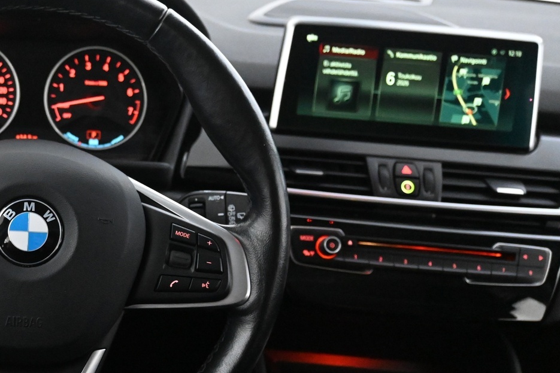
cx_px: 83
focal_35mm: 52
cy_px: 228
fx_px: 809
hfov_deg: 36.4
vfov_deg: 25.9
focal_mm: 20
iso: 7200
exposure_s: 1/30
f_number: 3.8
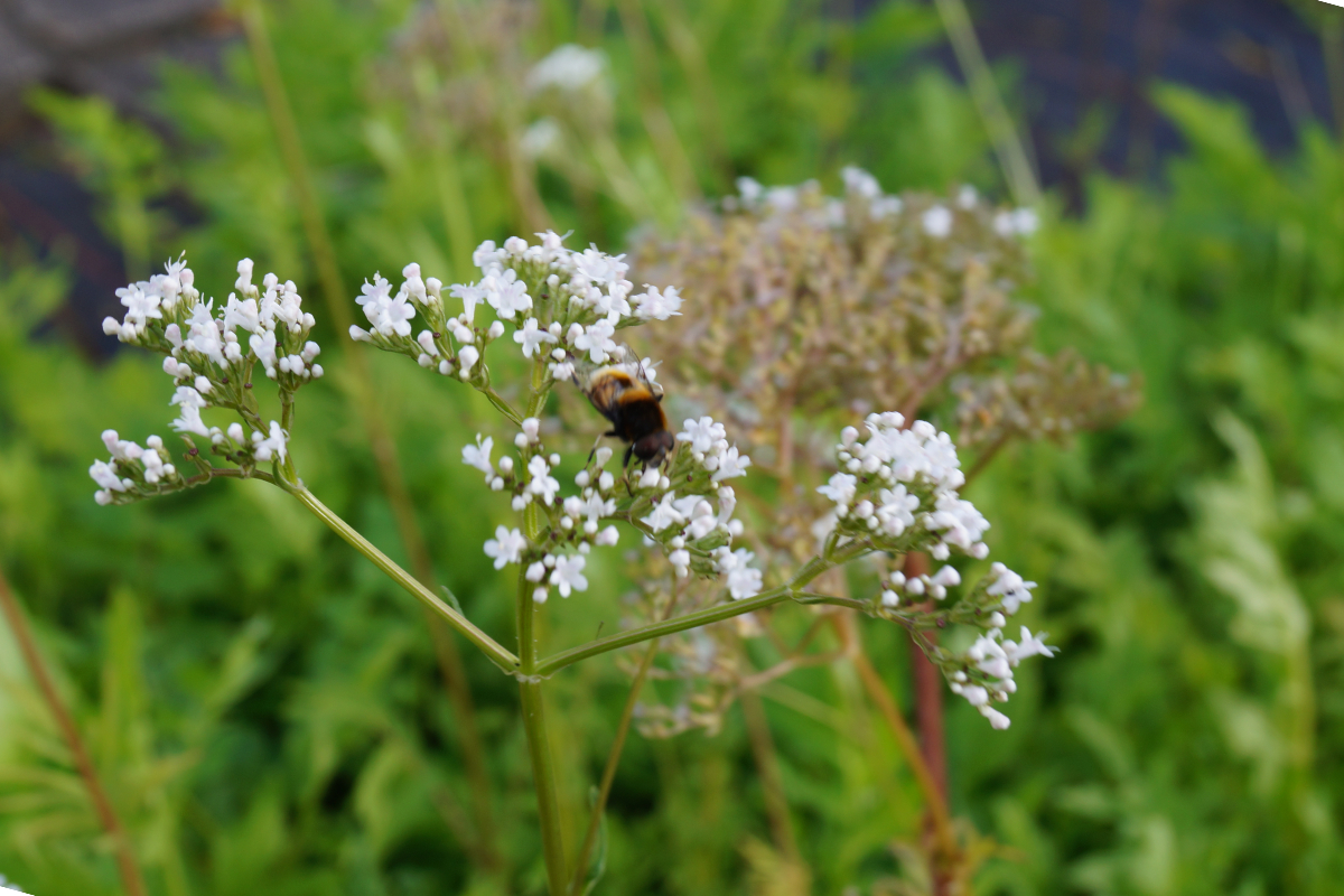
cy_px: 448
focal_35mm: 45
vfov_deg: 29.9
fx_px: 1680
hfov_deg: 43.6
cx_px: 672
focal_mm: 30
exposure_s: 1/100
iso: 100
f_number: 8
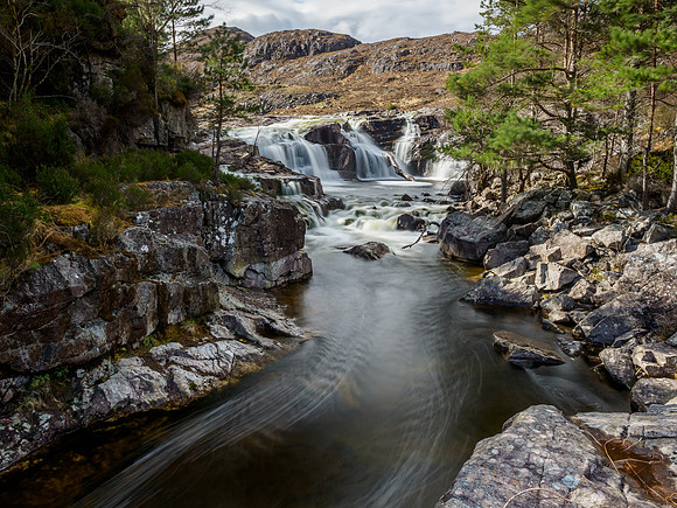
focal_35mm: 24
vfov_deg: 56.8
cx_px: 338
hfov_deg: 71.6
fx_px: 469
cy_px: 254
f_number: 7.1
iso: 200
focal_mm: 12
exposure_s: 3.2
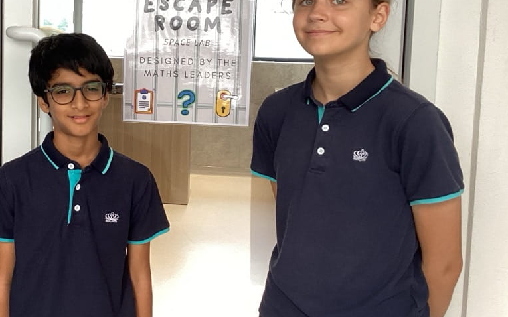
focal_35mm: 55
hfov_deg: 36.1
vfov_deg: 23.4
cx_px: 133
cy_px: 99
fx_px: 761
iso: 125
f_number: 2.4
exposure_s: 1/50
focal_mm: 3.3
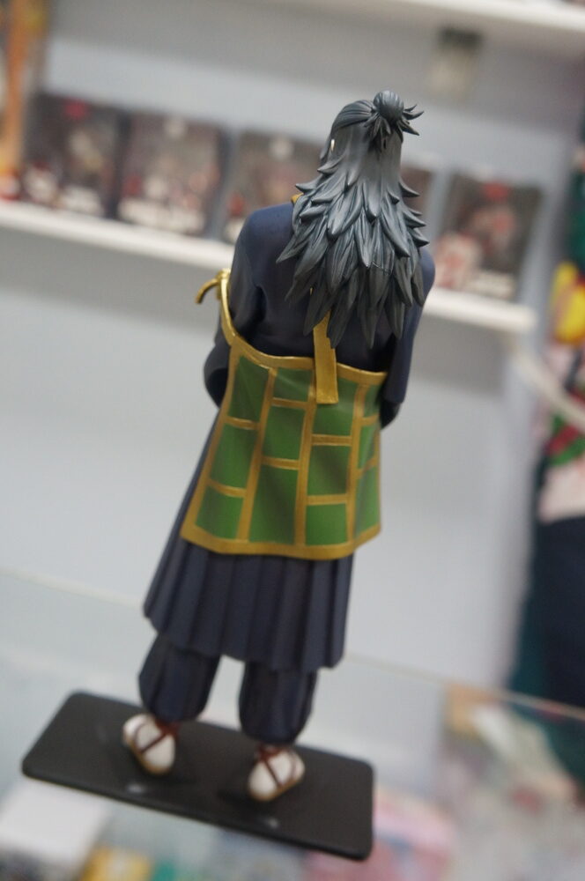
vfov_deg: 55.2
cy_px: 440
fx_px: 843
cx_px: 292
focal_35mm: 34
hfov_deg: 38.3
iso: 1600
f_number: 4
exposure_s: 1/60
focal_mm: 23
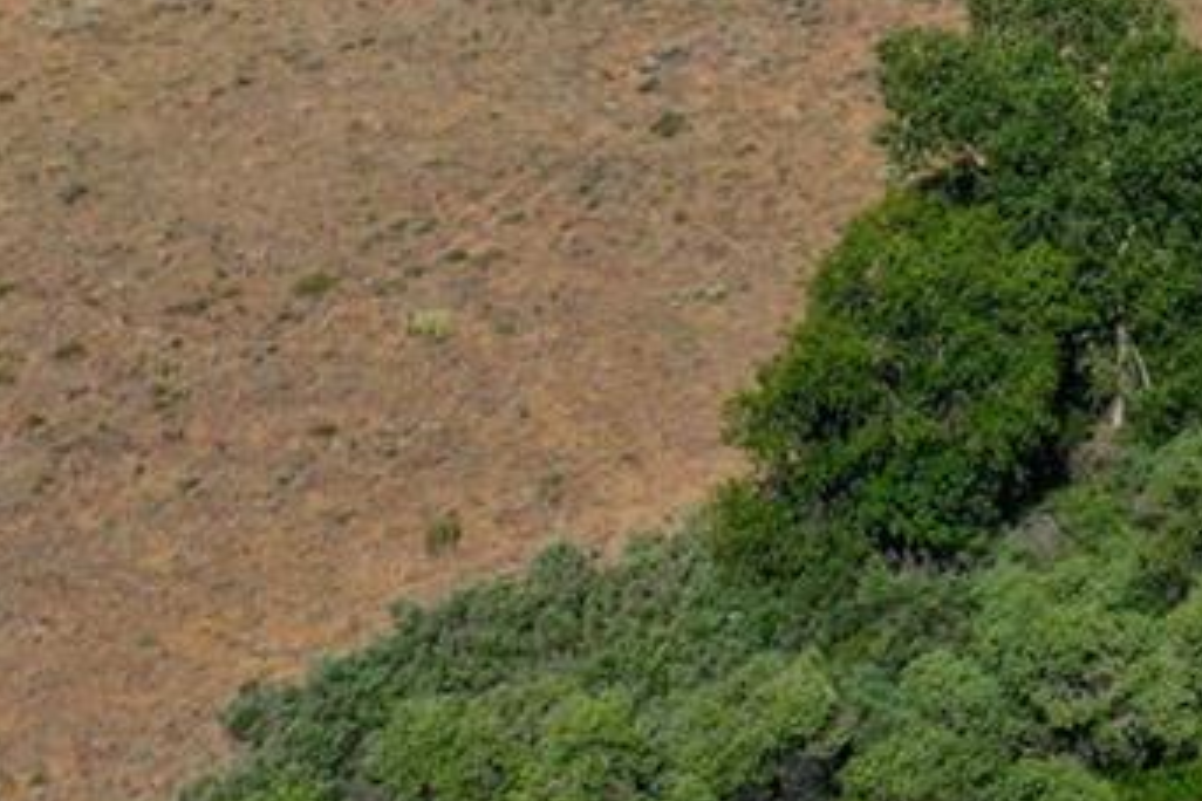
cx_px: 2348
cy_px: -829
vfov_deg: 9.7
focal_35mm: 131
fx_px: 4374
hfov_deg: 13.5
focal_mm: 10.26
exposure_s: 1/640
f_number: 6.3
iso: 100
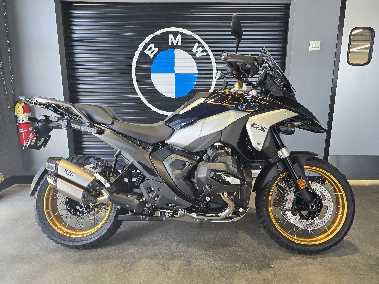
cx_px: 190
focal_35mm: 23
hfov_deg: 73.9
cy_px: 142
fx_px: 252
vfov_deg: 58.9
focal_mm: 6.3
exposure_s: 1/120
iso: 125
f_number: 1.7
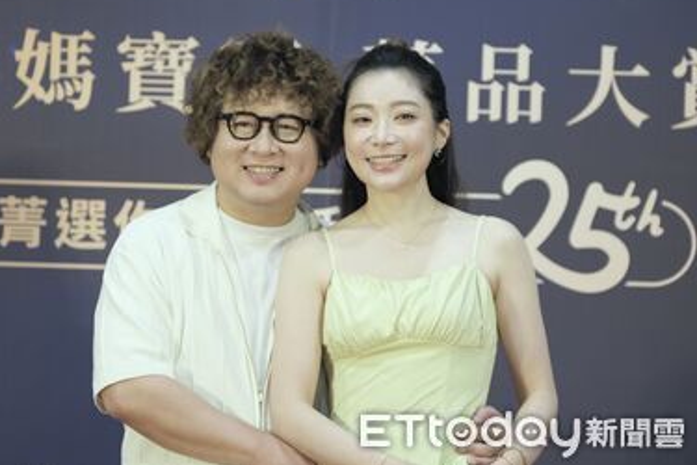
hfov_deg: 13.1
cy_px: 220
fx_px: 3039
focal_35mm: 157
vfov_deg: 8.7
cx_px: 327
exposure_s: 1/160
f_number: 2.8
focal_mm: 98.2
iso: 1600
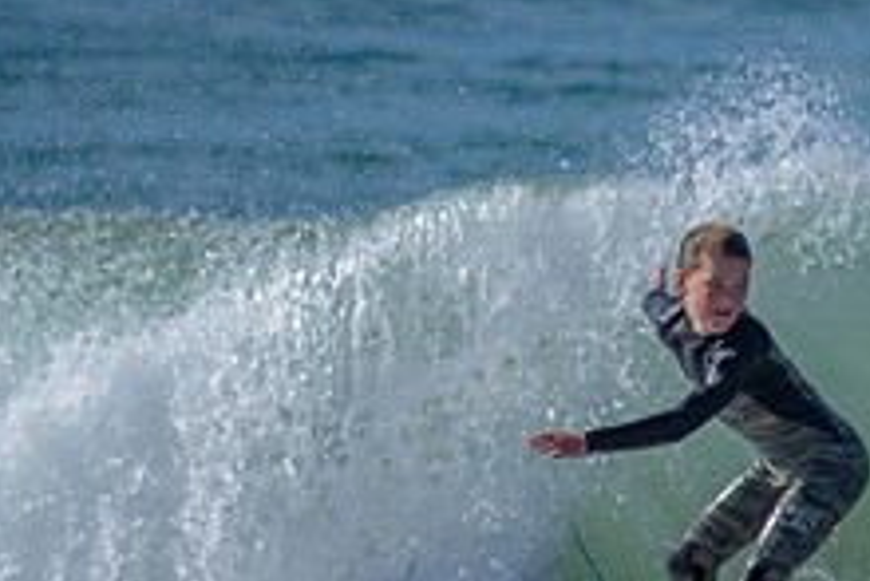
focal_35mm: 2894
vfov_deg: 0.5
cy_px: 538
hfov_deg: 0.7
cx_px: 986
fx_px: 69982
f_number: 6.3
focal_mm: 800
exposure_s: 1/2000
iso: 250
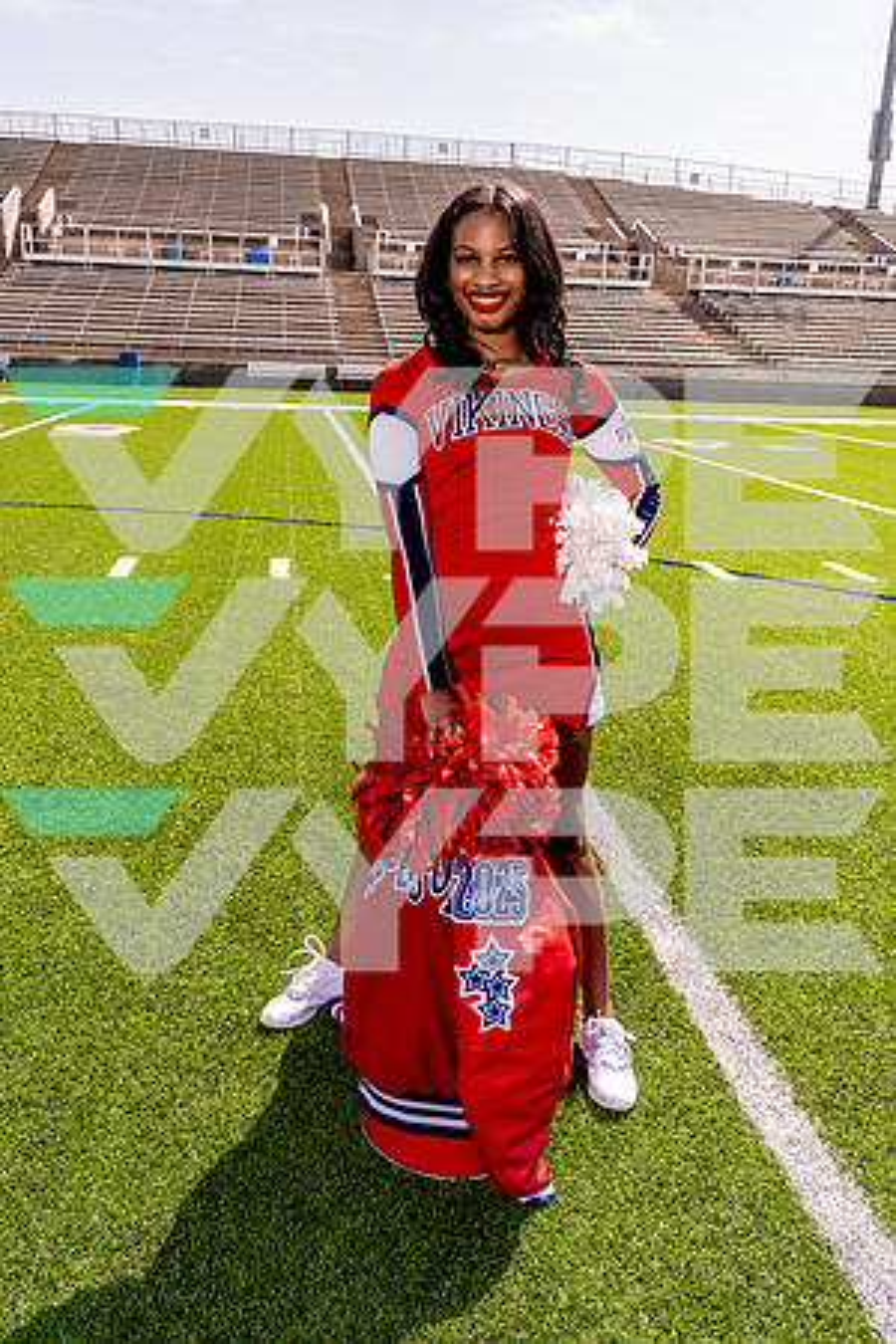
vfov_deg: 60.3
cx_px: 448
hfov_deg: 42.3
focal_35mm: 31
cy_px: 672
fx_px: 1157
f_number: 7.1
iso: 100
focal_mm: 31
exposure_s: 1/250
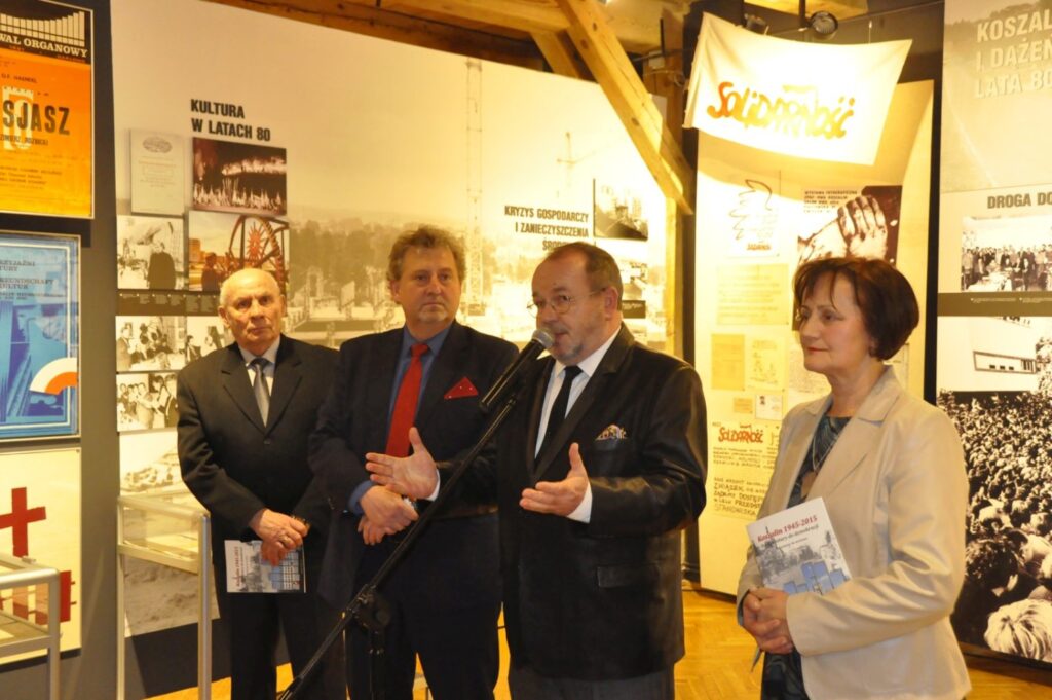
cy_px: 350
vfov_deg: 34.2
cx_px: 526
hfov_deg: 49.6
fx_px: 1139
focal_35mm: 39
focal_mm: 26
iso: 3200
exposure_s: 1/80
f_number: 5.6
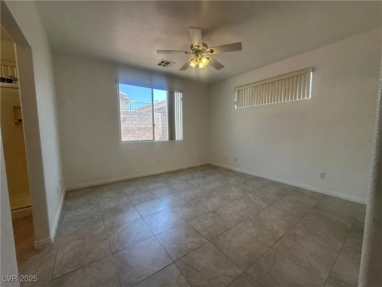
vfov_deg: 85.7
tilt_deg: -5.1
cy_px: 144
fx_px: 154
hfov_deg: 102.1
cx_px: 191
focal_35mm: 14
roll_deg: +0.5
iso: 50
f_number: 2.2
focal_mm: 2.22
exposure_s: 1/120
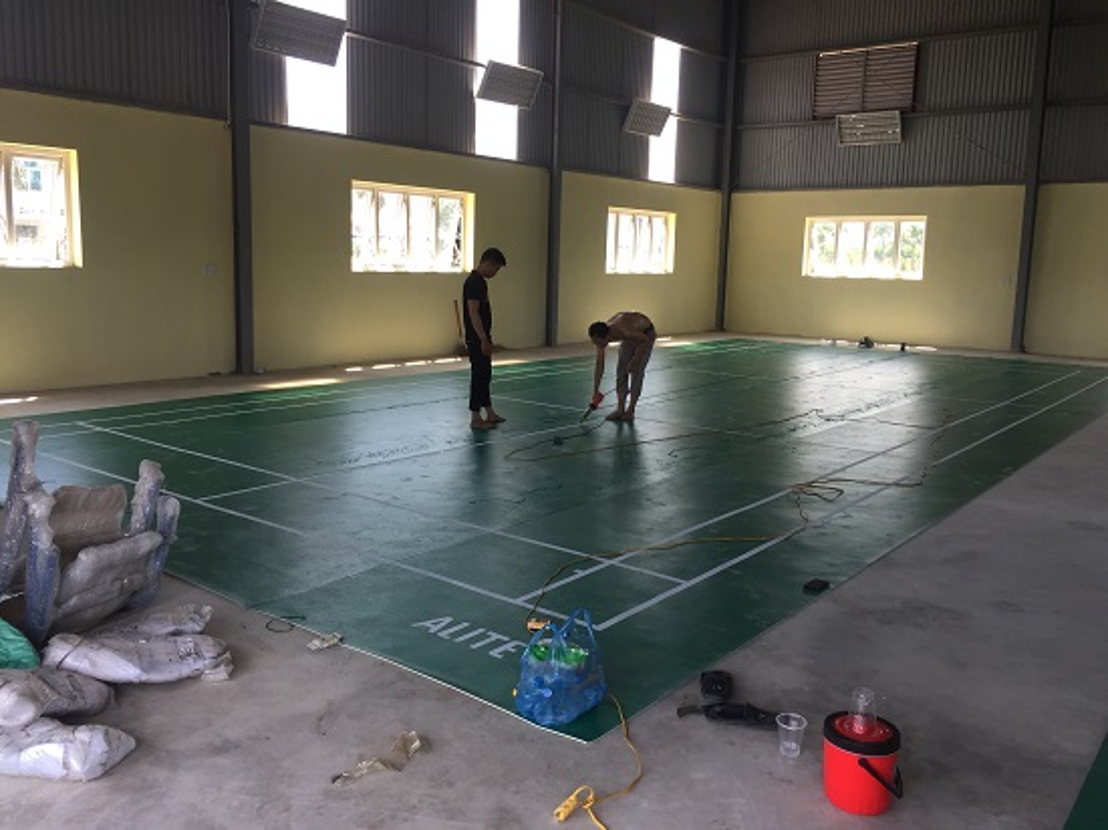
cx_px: 554
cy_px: 415
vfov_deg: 48.2
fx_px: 928
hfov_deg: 61.7
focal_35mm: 29
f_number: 2.2
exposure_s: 1/128
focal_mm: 4.15
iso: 32
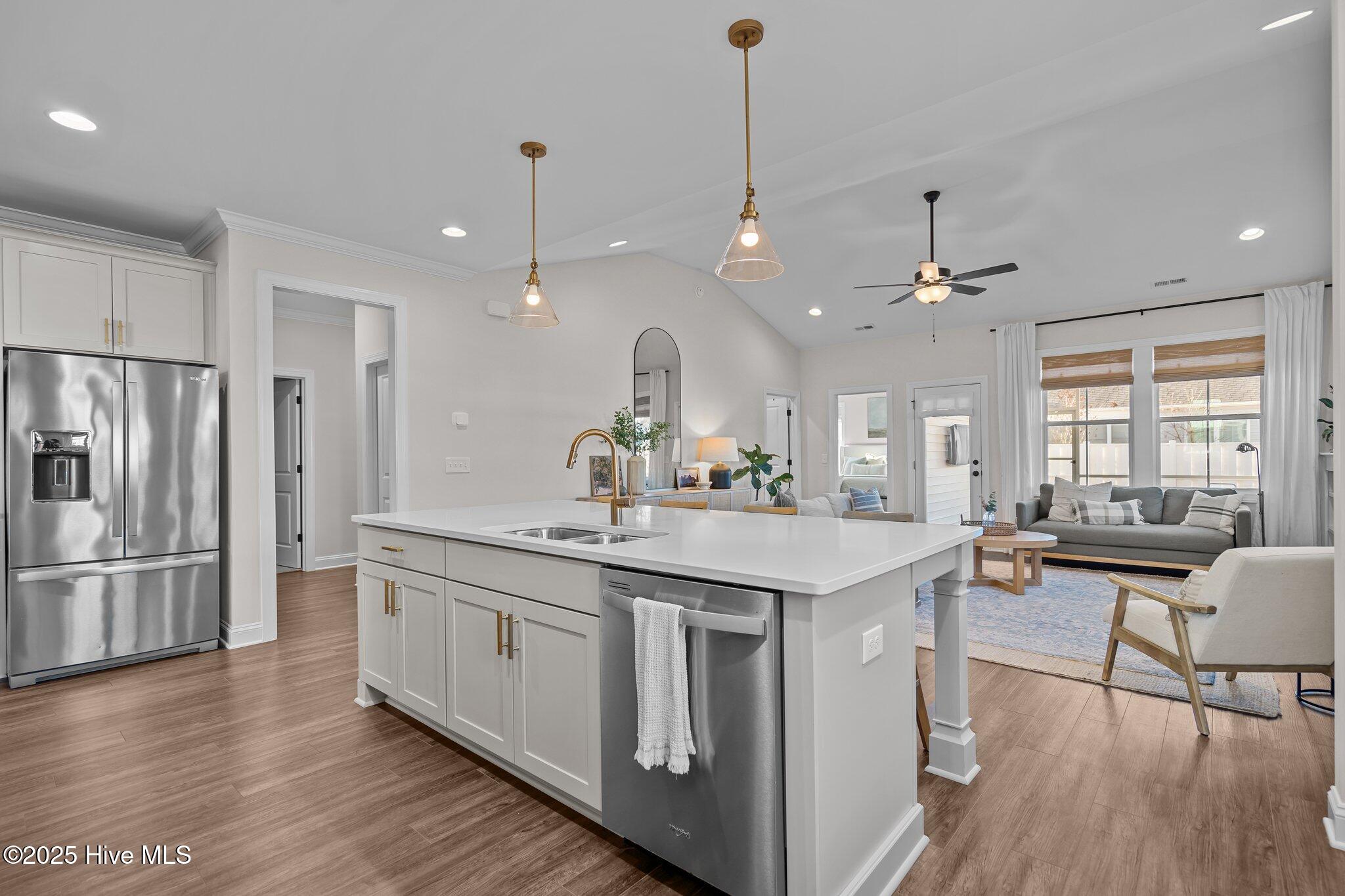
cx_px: 672
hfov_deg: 96.7
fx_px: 598
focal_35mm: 16
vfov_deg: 73.7
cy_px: 448
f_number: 4
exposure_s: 1/5
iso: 320
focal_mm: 16
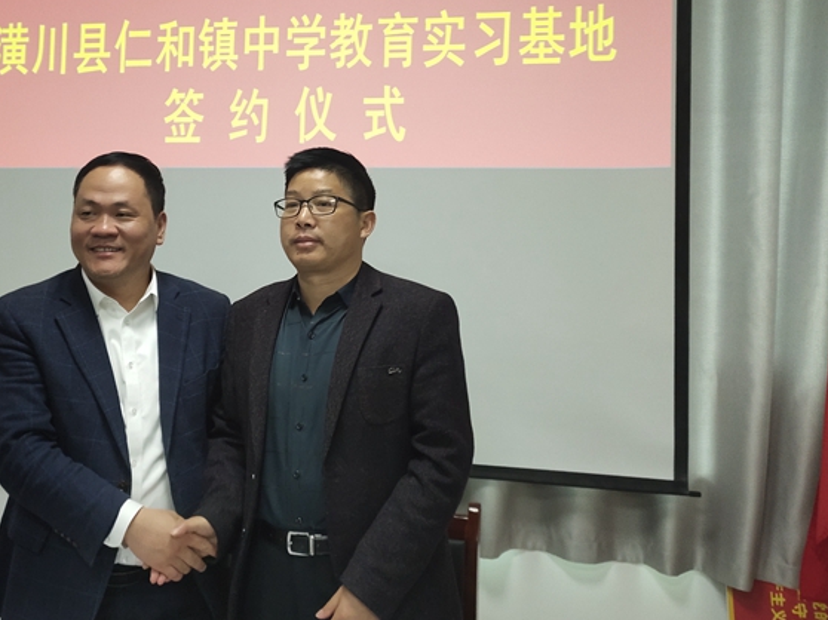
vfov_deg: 42.5
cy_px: 227
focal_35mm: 33
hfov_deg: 54.5
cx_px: 294
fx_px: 789
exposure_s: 1/100
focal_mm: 4.76
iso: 659
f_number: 1.79
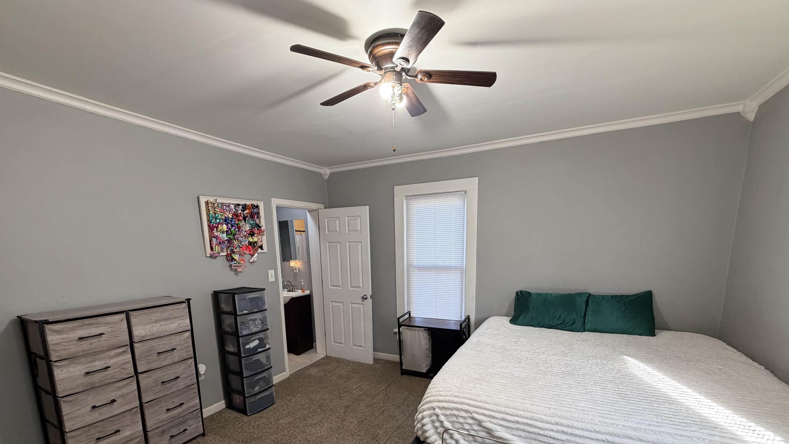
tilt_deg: -10.1
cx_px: 400
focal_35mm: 16
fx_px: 335
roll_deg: +1.6
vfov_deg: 65.0
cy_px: 303
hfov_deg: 99.4
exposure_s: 1/60
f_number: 2.2
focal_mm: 2.22
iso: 160
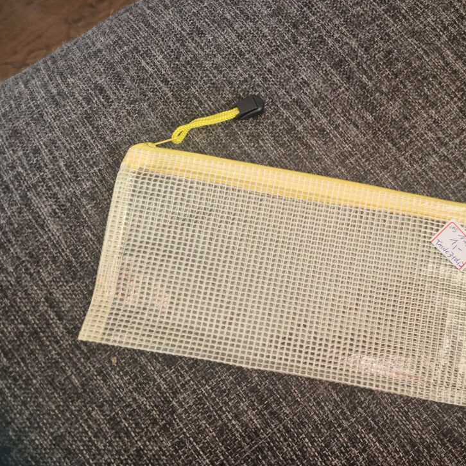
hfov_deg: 56.1
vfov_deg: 57.3
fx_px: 426
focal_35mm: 28
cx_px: 311
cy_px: 237
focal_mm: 5.4
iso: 100
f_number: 1.8
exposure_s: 1/180
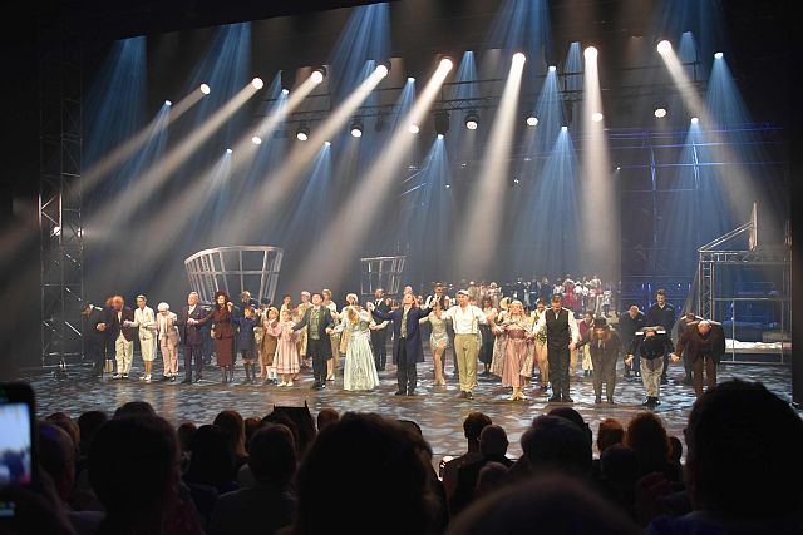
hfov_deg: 59.5
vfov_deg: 41.7
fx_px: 703
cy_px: 268
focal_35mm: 32
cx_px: 402
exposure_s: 1/60
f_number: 4
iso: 800
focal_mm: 21
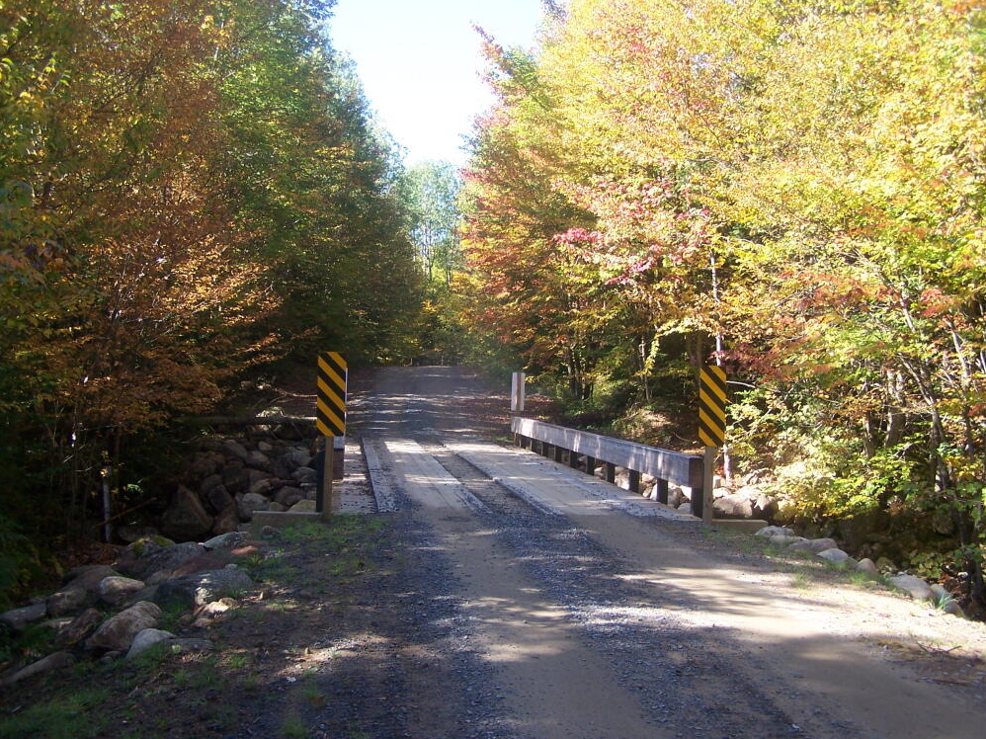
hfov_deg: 47.9
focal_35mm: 39
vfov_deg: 36.8
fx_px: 1111
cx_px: 491
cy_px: 374
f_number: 2.8
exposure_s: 1/160
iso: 80
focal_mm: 6.3
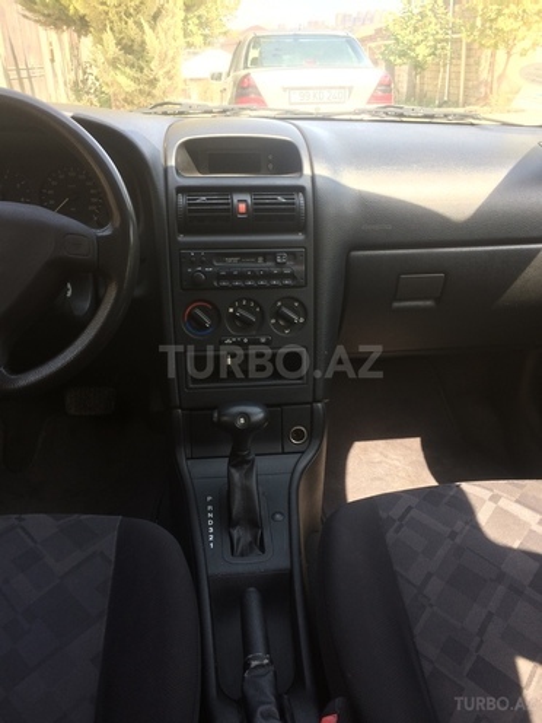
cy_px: 362
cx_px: 271
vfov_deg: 61.7
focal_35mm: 29
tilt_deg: -32.5
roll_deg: +3.0
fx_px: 605
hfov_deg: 48.2
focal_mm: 4.15
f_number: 2.2
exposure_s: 1/129
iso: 32
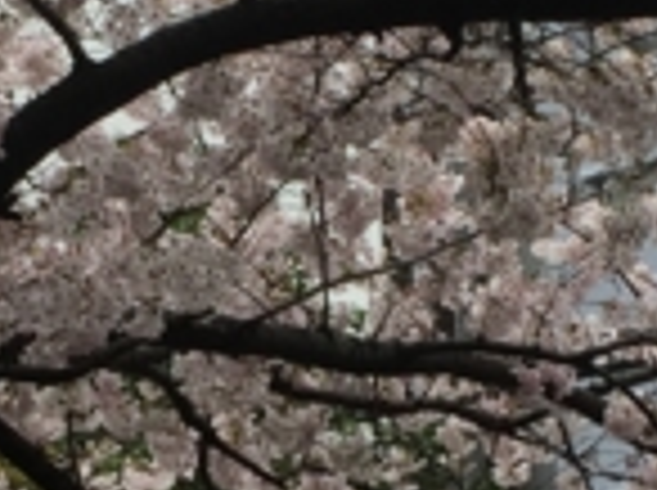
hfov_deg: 12.4
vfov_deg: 9.3
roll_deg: +0.4
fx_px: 3013
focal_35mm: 159
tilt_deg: +14.4
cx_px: 202
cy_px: 418
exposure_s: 1/258
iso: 32
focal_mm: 4.15
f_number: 2.2
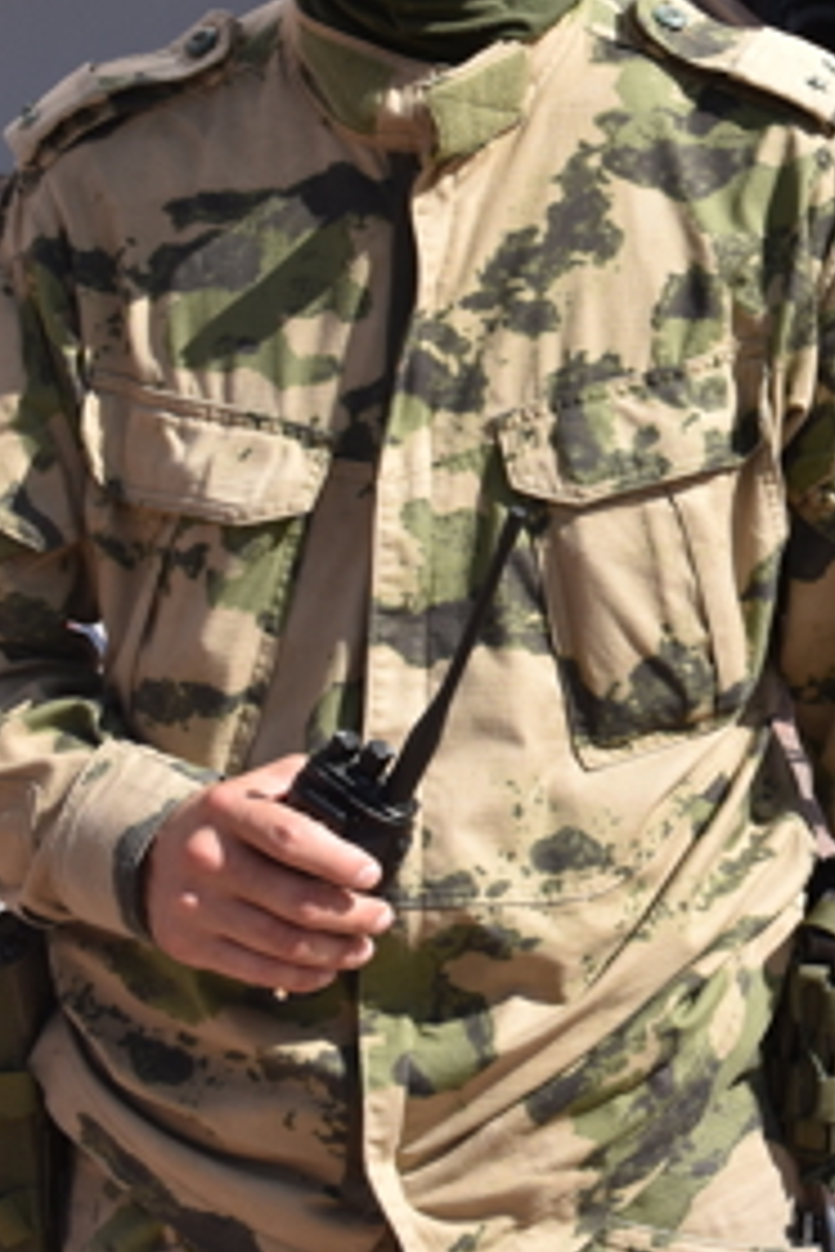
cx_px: 1297
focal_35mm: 121
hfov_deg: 10.9
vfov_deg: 16.7
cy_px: 148
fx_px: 4209
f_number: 9
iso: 200
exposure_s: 1/320
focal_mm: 30
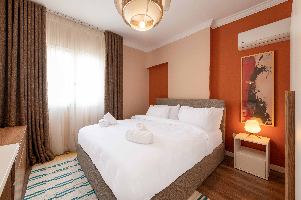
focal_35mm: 14
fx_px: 117
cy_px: 100
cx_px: 150
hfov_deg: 104.3
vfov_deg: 81.2
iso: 250
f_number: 8
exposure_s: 1/13
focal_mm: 14
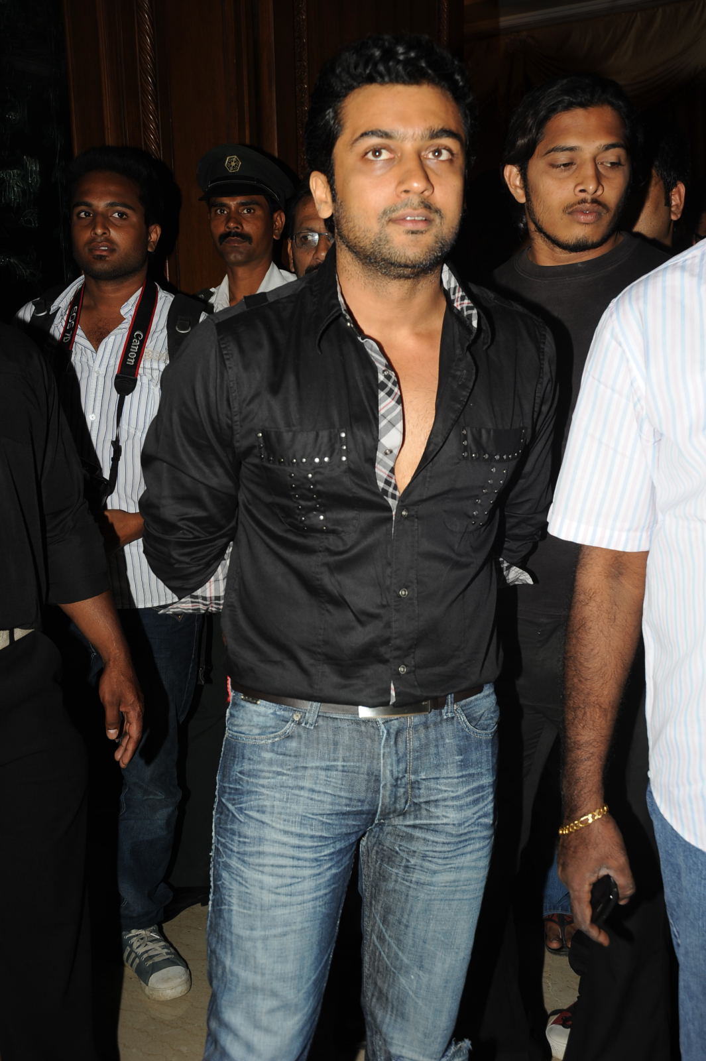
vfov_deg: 46.4
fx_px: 1237
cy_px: 530
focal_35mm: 42
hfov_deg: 31.9
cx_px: 353
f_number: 8
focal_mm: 42
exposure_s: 1/125
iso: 200
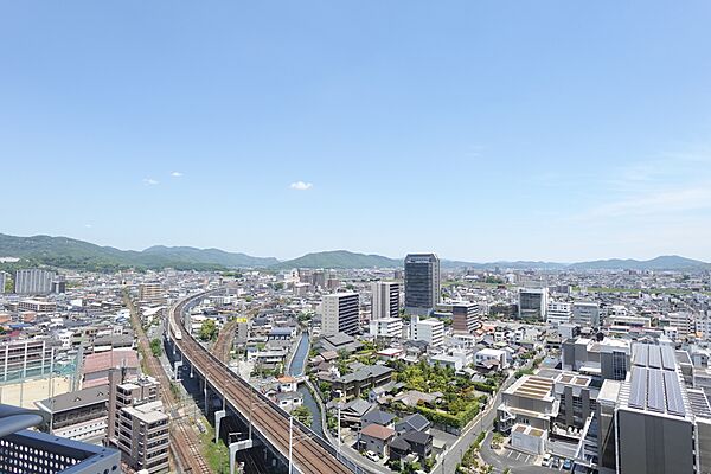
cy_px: 237
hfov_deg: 84.0
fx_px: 395
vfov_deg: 61.9
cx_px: 356
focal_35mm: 20
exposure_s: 1/2500
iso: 125
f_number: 2
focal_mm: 7.6
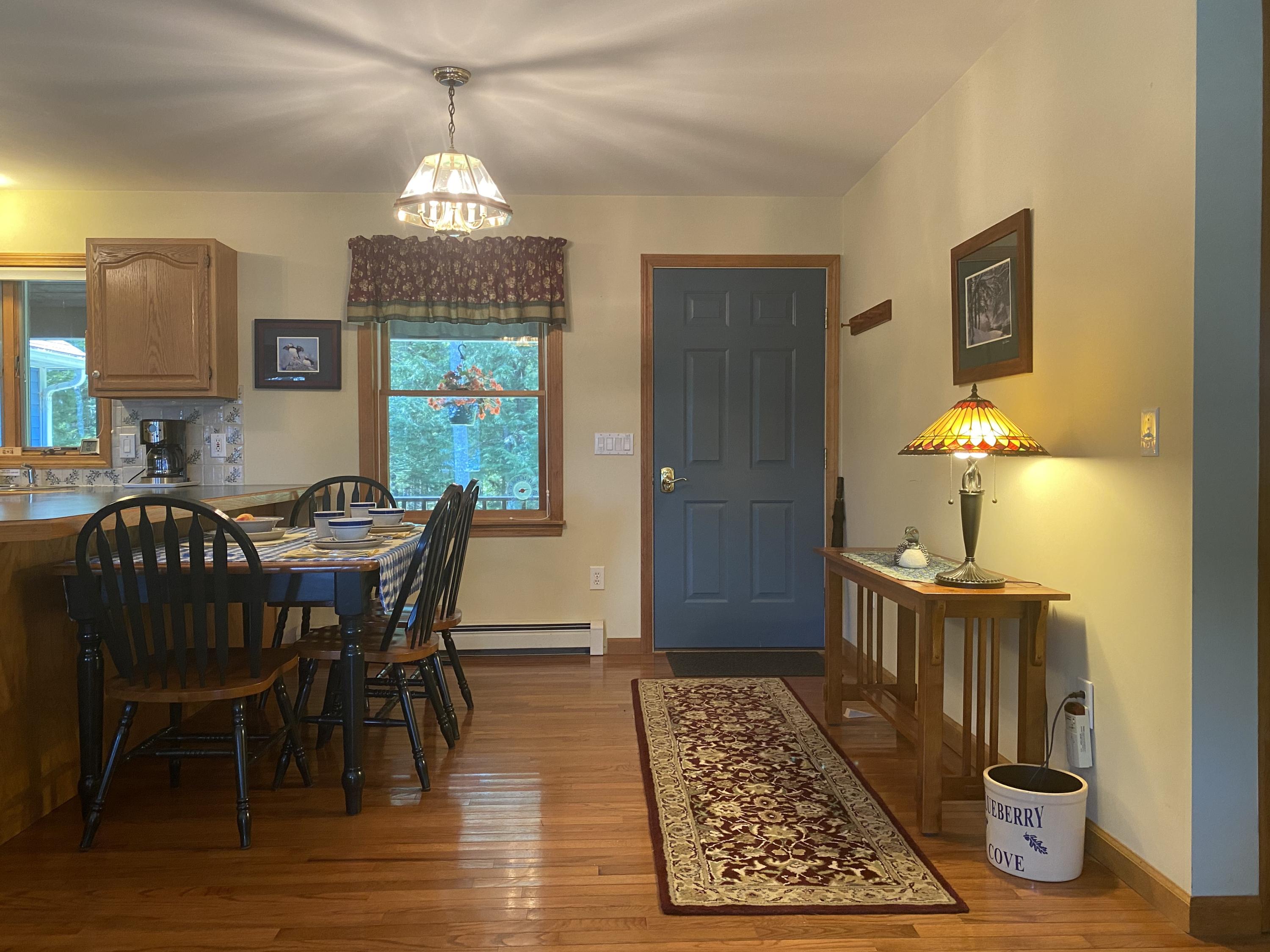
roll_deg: +0.2
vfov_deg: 53.1
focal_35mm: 26
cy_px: 476
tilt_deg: +0.8
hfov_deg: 67.3
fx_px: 954
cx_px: 635
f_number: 1.8
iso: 160
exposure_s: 1/60
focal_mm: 4.25
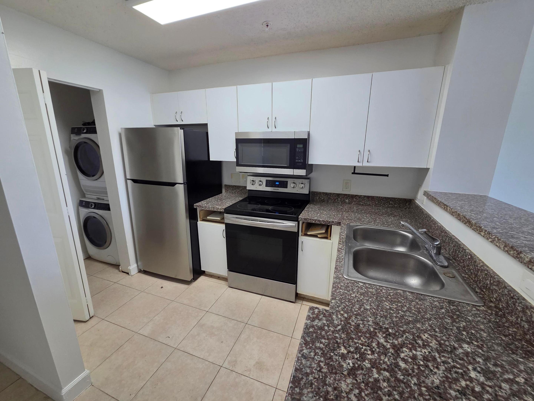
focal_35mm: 13
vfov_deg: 89.9
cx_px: 267
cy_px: 200
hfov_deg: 106.2
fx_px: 201
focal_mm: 2.2
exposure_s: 1/120
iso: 200
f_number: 2.2
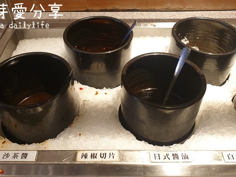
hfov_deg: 54.0
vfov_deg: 41.6
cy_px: 105
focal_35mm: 34
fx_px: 232
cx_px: 116
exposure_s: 1/25
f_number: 2.4
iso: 250
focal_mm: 4.3
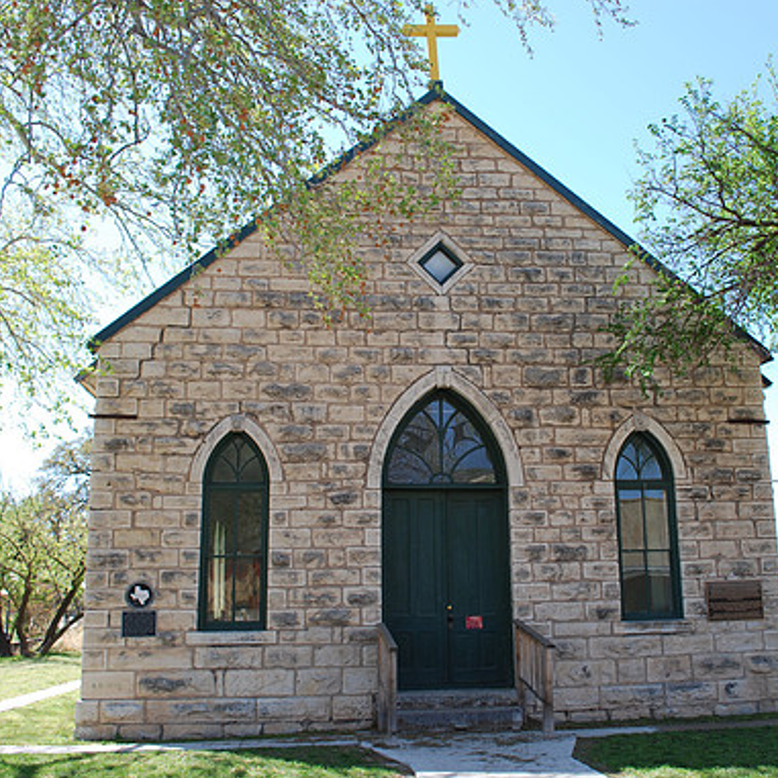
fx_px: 890
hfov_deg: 47.1
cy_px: 390
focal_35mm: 35
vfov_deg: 47.2
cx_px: 445
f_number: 6.3
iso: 100
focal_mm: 18
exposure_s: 1/160
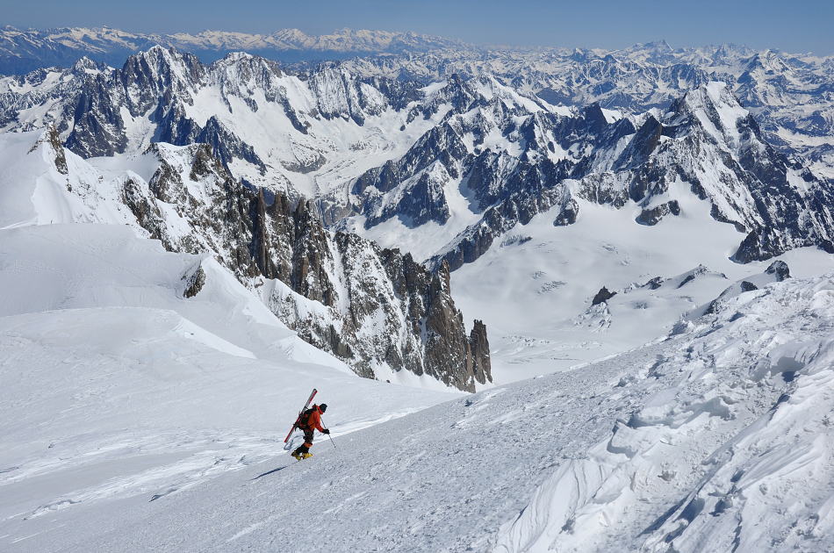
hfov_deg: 49.6
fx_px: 902
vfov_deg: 34.1
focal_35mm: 39
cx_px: 417
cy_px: 276
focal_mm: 26
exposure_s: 1/640
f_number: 16
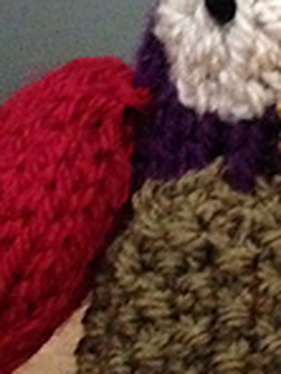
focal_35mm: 143
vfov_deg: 13.8
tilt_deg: -25.7
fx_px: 1548
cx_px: 354
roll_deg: -2.5
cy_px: 265
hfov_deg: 10.2
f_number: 2.4
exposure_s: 1/15
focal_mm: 4.12
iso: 800
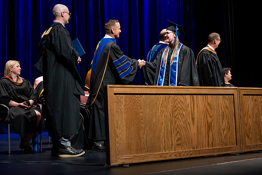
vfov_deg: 19.5
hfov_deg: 28.8
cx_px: 131
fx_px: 510
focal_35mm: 70
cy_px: 88
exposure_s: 1/250
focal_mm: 70
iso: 500
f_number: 2.8
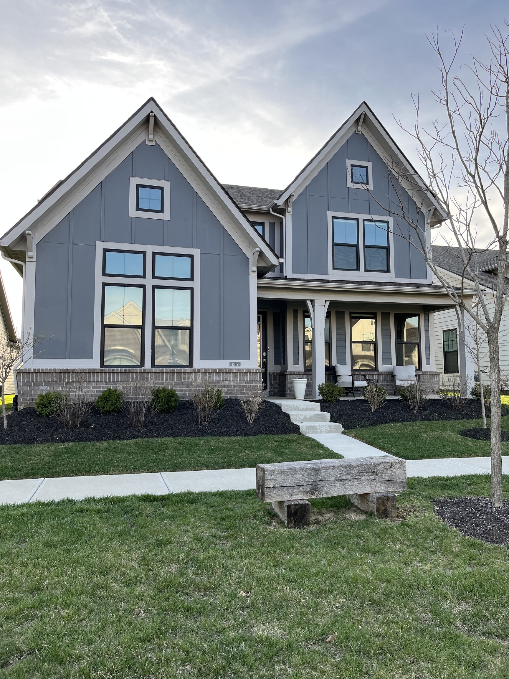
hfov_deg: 53.1
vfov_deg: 67.3
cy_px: 340
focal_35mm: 26
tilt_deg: +4.3
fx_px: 510
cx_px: 254
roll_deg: +0.4
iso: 50
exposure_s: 1/550
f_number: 1.6
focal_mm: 5.1
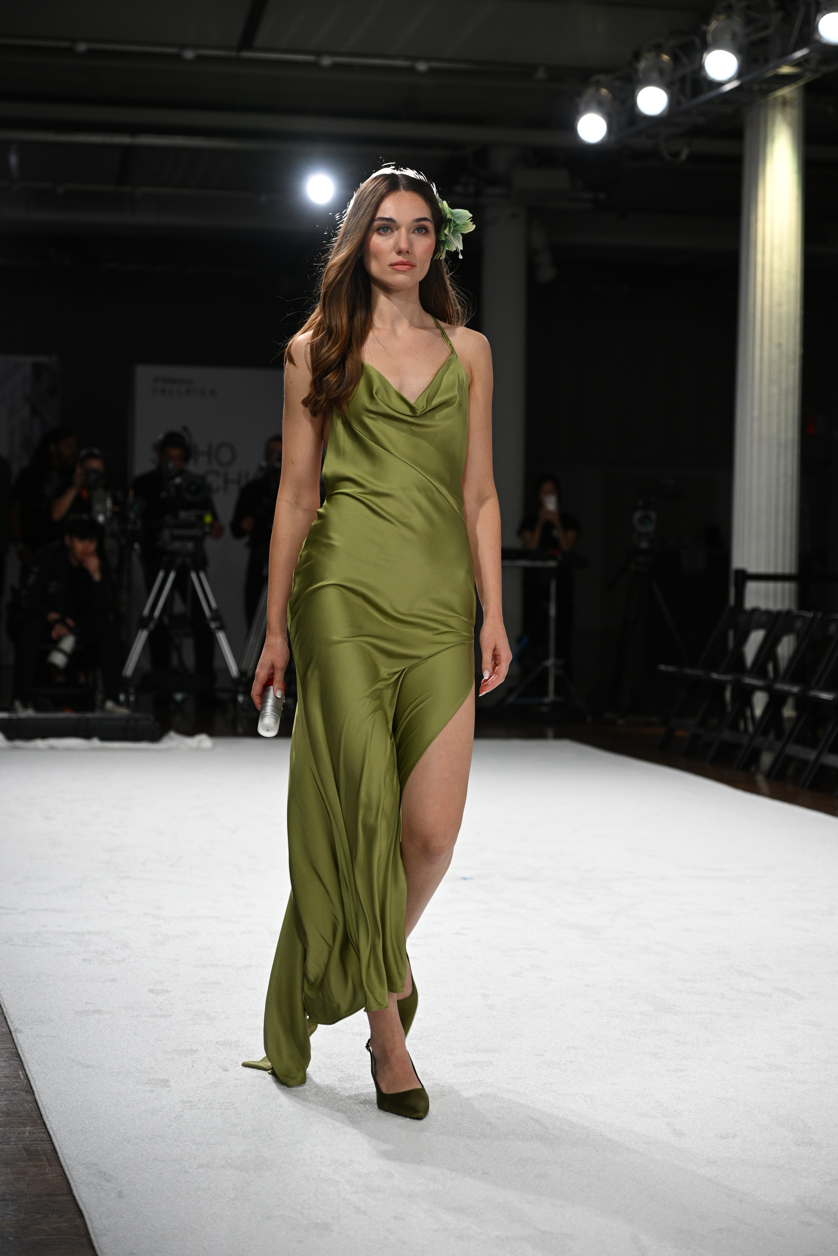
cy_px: 628
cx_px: 419
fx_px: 2723
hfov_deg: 17.5
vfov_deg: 26.0
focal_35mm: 78
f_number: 4
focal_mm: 78
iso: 900
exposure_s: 1/400
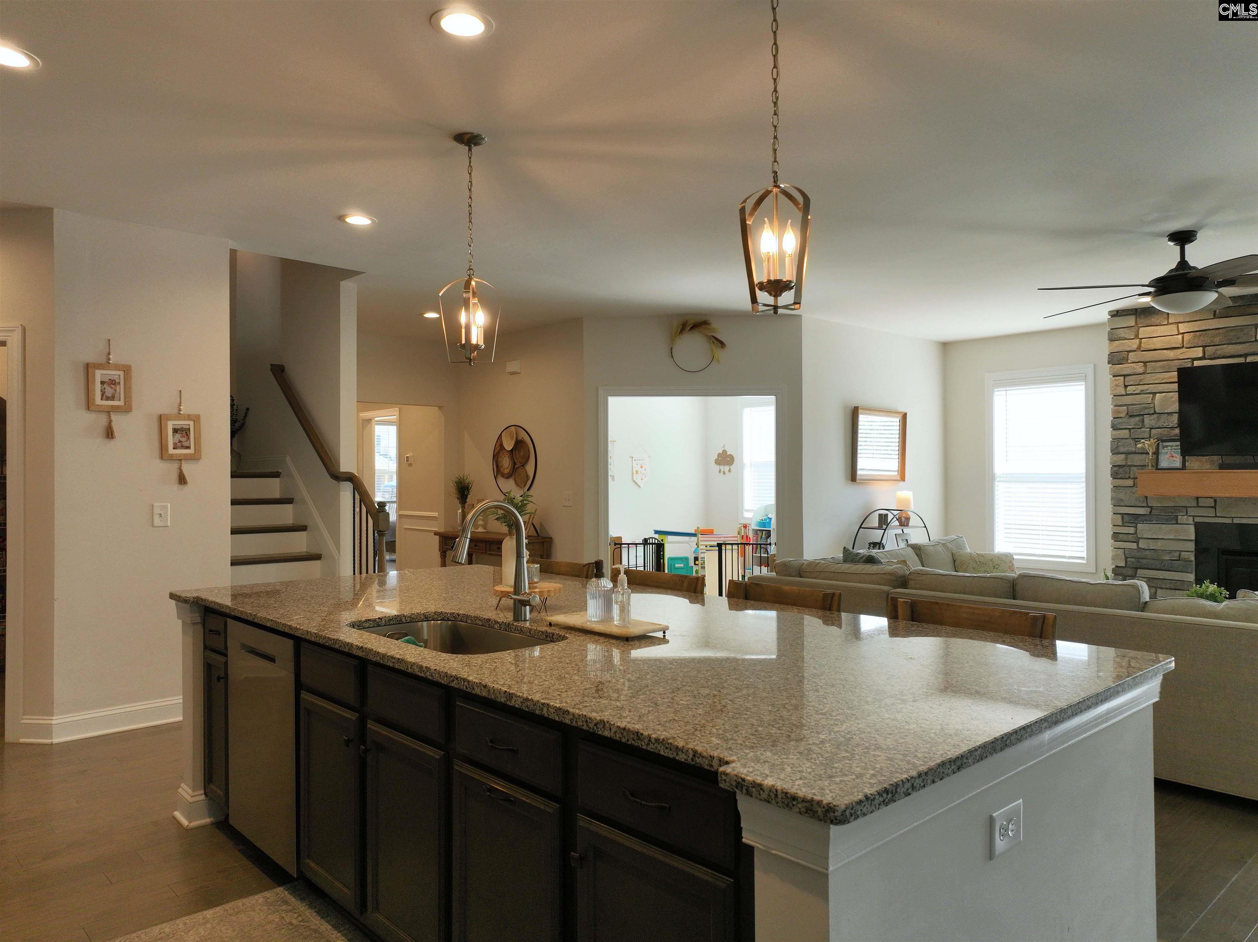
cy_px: 471
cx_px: 629
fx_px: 872
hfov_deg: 71.6
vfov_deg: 56.8
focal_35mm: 24
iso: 270
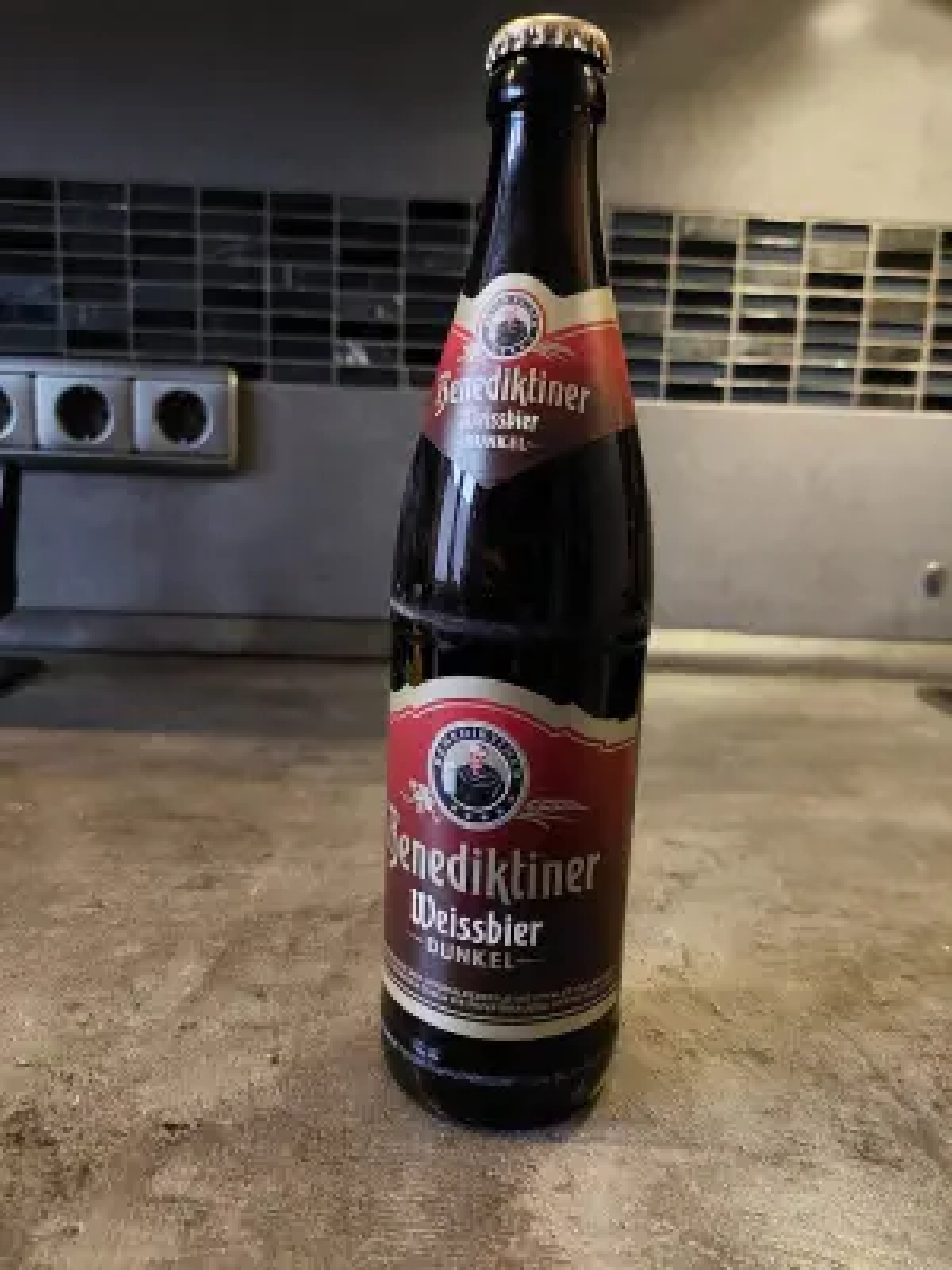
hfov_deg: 56.8
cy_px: 635
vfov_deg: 71.6
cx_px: 476
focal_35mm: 24
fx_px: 880
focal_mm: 5.23
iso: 1000
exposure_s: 1/25
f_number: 1.8
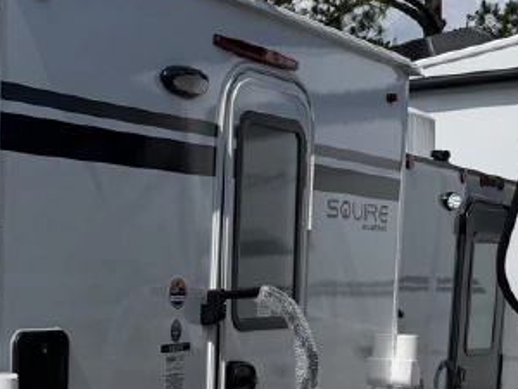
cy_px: 363
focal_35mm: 64
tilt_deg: -4.7
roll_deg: -1.5
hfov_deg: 27.9
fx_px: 958
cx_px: -36
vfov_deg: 22.3
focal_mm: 6.76
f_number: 1.78
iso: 80
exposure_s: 1/10309
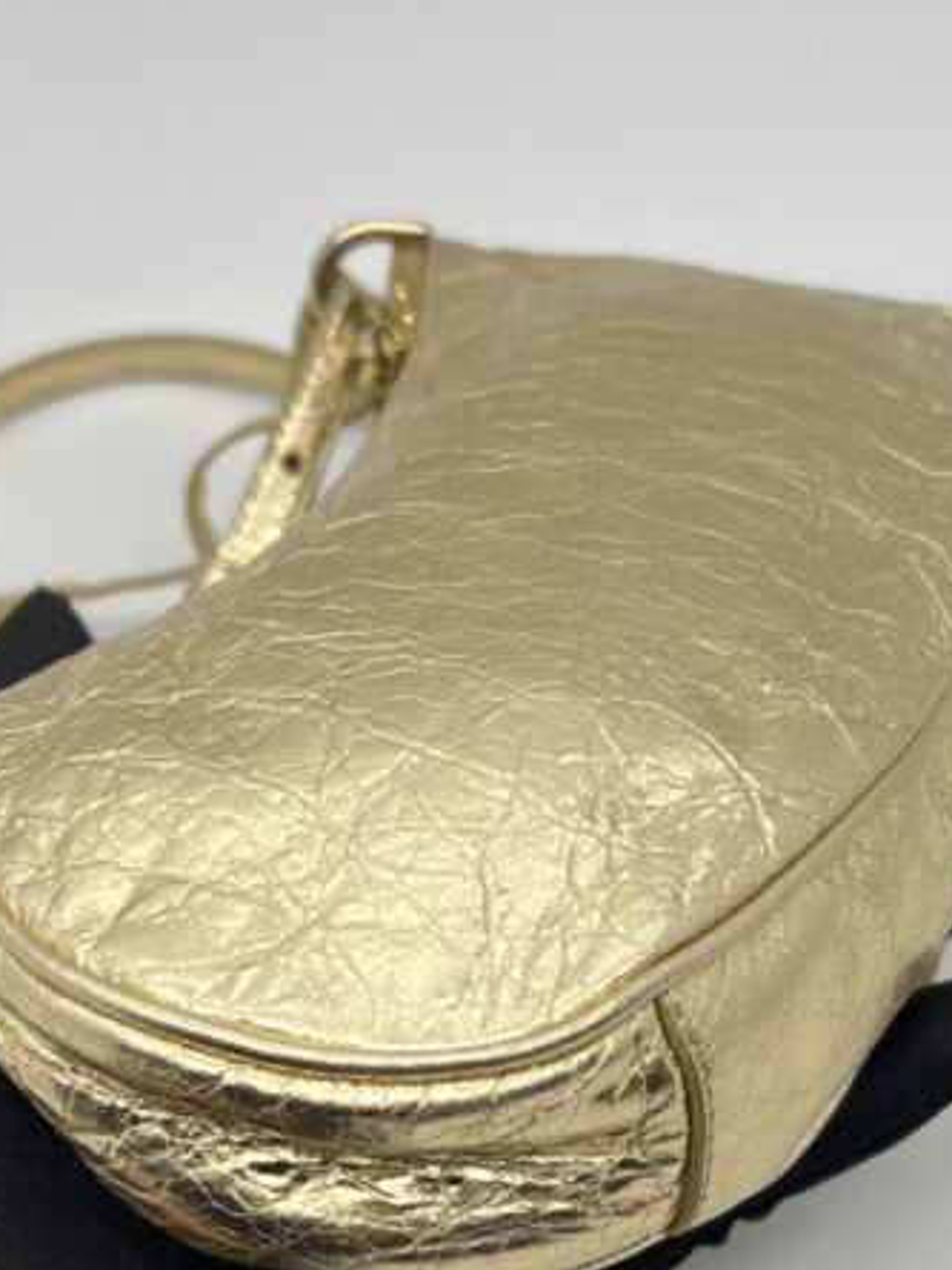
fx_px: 2200
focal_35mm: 60
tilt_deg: -46.7
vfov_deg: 31.7
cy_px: 930
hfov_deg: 24.4
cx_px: 440
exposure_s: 1/120
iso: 32
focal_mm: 5.7
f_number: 1.5
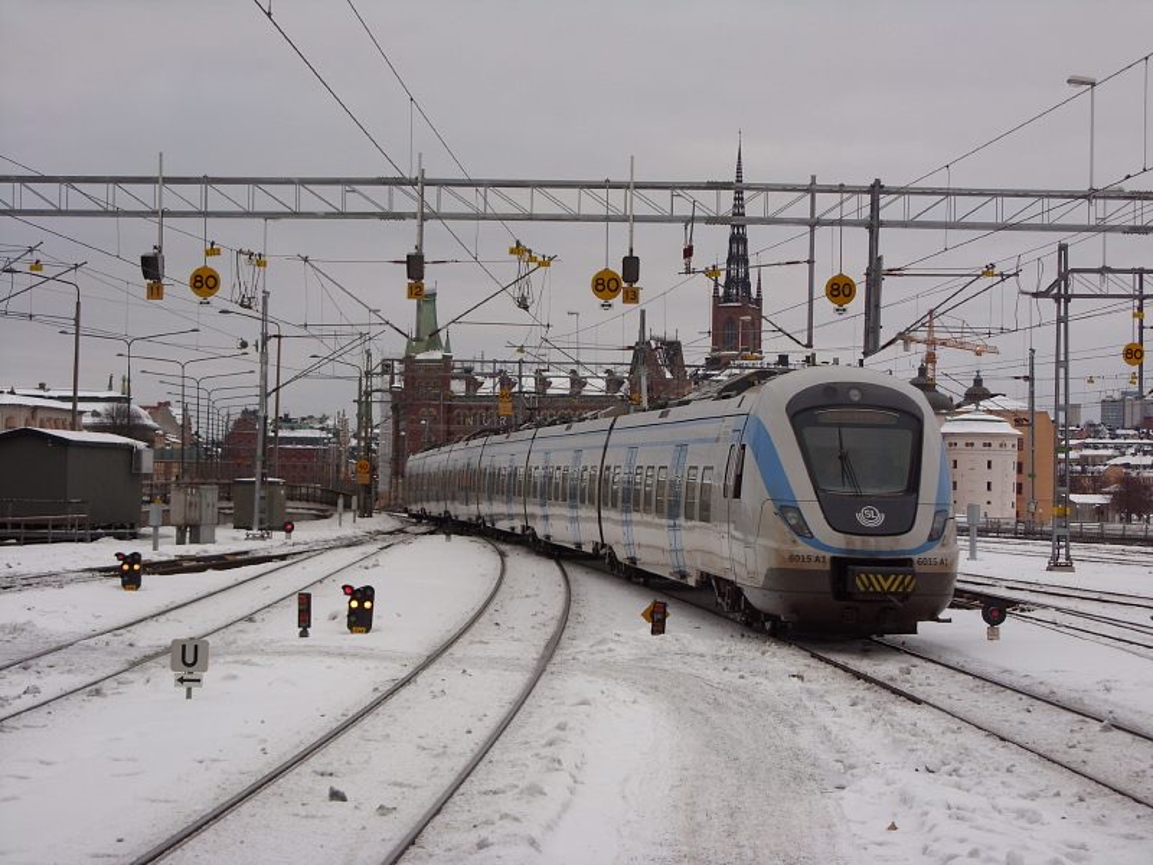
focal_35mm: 83
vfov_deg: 17.8
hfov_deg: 23.6
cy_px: 432
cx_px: 576
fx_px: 2765
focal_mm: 13.8
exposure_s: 1/168
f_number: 3.3
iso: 50
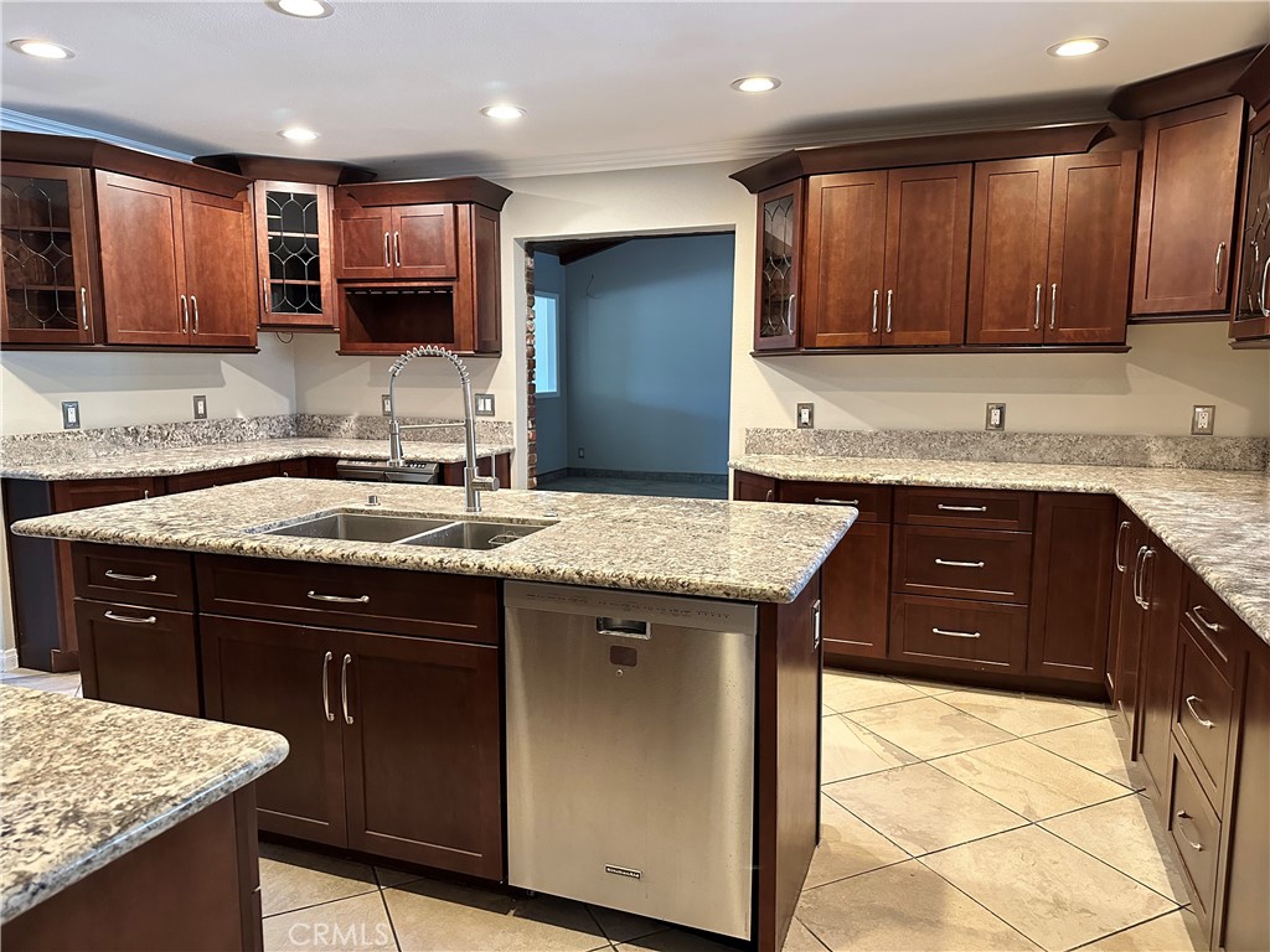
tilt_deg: -7.9
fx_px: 881
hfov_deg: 71.6
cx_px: 635
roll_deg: +0.2
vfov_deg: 56.8
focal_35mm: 24
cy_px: 476
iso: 500
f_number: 1.78
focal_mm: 6.86
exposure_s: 1/60
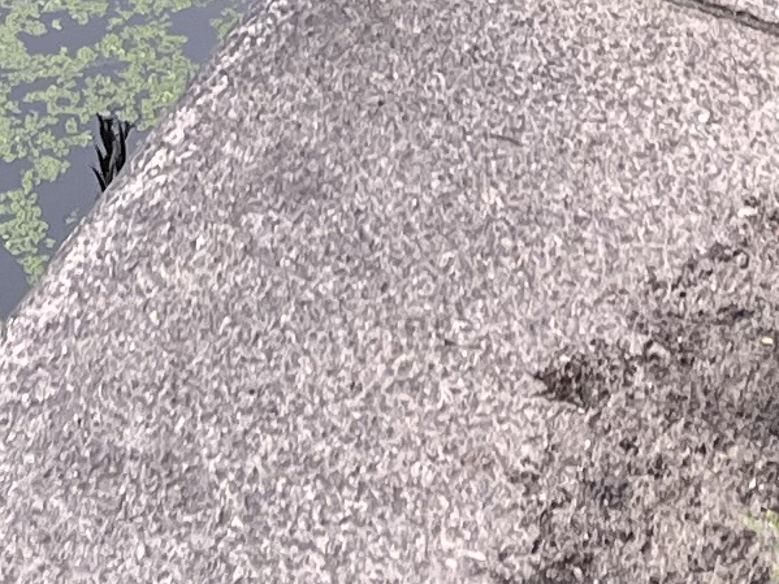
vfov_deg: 7.6
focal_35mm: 175
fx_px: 3937
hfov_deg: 11.3
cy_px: -1055
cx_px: 209
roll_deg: -1.2
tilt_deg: -20.1
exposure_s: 1/454
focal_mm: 5.1
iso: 50
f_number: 1.6
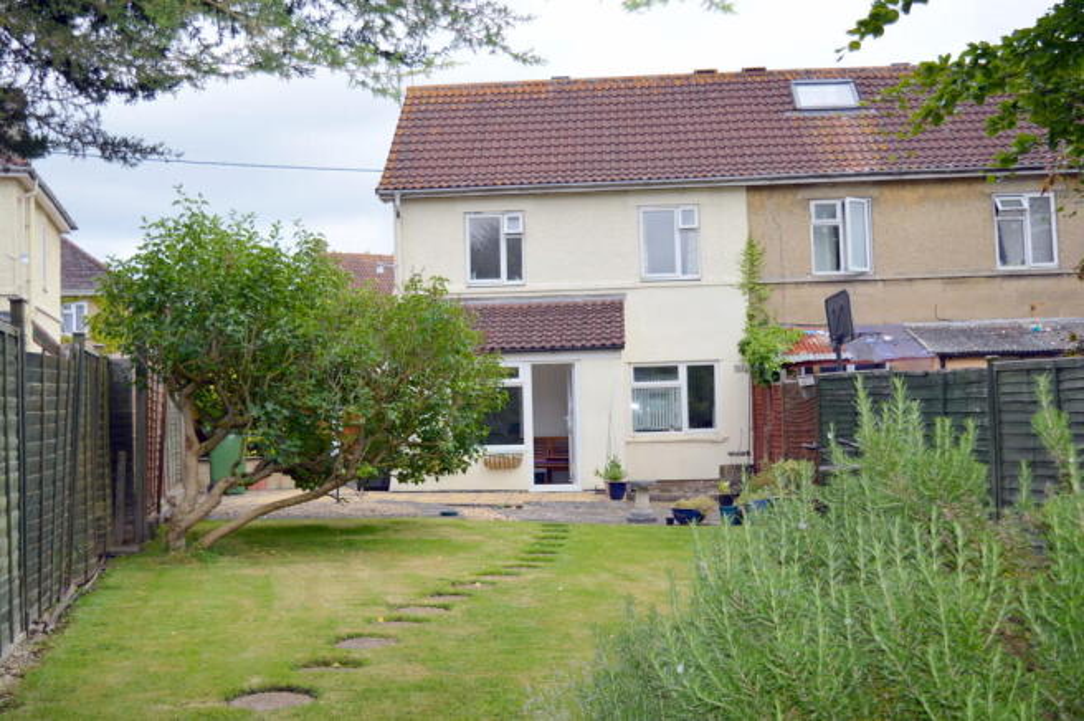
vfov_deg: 30.8
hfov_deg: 45.0
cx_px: 542
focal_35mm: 44
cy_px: 360
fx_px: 1309
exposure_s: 1/200
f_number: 5
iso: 100
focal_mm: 29
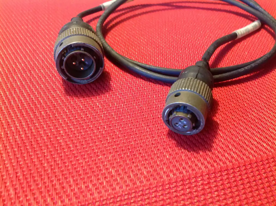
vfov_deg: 40.6
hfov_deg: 52.7
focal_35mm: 35
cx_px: 138
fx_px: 279
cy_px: 103
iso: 250
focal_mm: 4.28
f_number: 2.4
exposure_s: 1/15
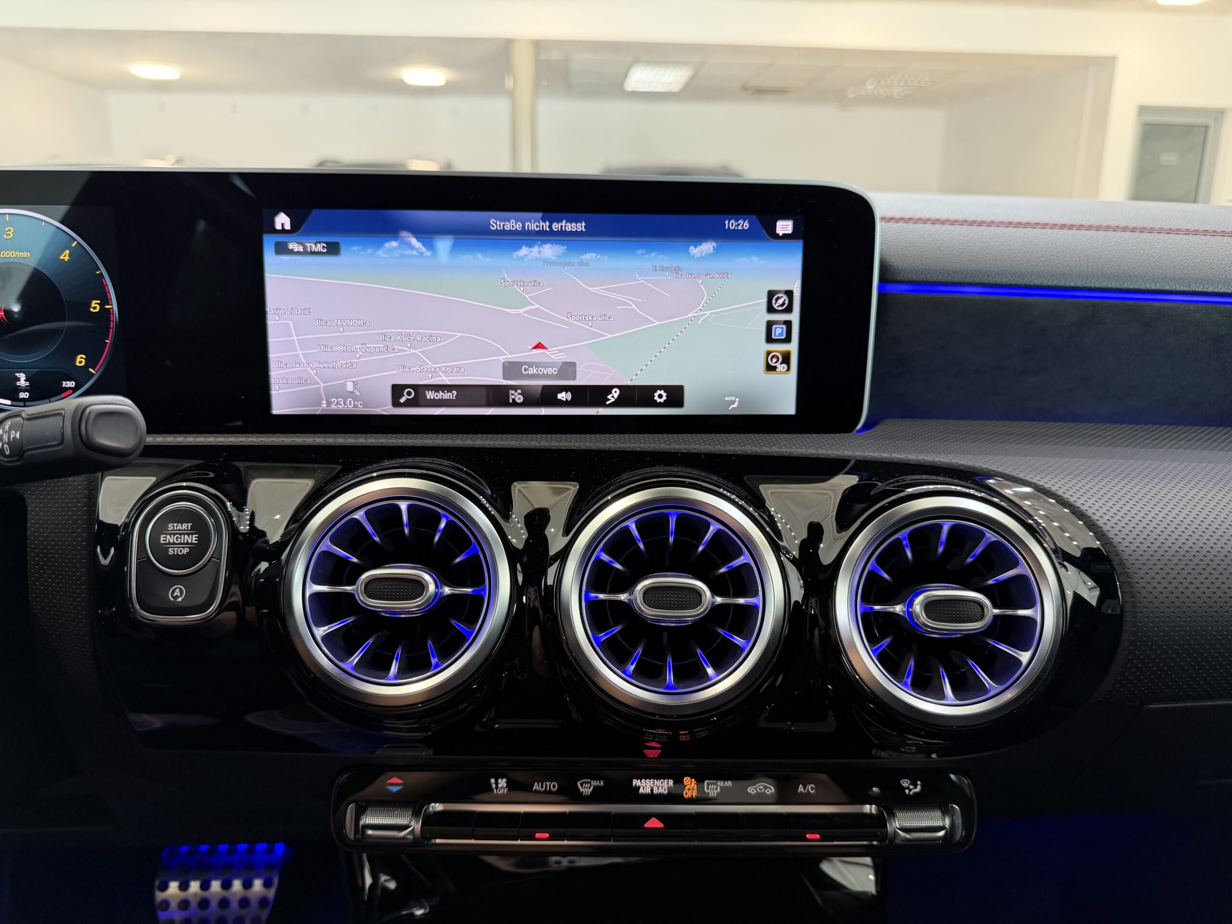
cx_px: 616
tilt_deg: -13.5
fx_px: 854
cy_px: 462
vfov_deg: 56.8
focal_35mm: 24
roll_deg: -0.5
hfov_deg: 71.6
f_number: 1.78
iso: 160
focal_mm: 6.76
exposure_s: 1/50
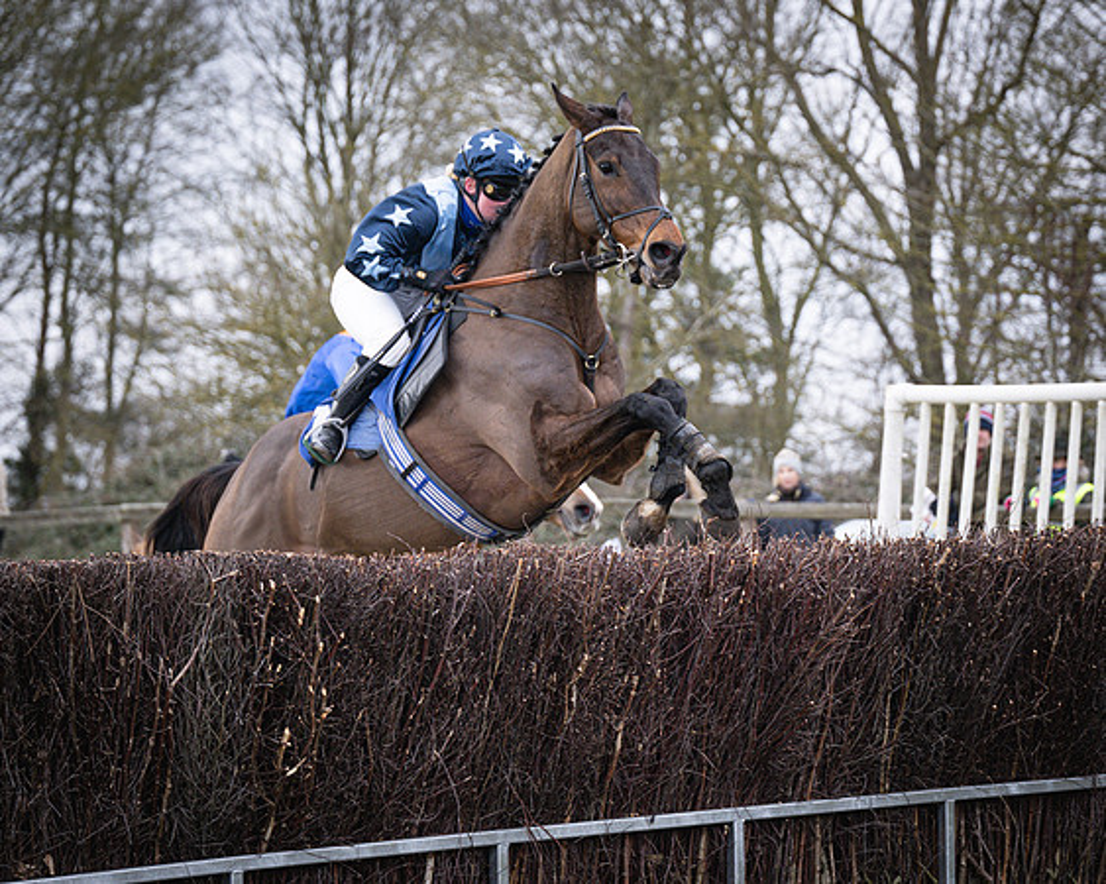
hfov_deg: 15.1
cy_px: 341
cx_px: 531
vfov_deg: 12.1
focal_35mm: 128
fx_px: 4179
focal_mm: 73
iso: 400
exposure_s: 1/1600
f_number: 2.8
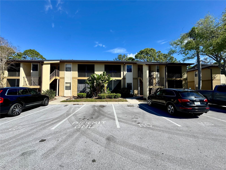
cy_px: 85
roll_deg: +0.4
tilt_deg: +1.9
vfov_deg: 85.7
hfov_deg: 102.1
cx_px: 113
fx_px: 91
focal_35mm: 14
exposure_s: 1/1600
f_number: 2.2
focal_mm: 2.22
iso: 50
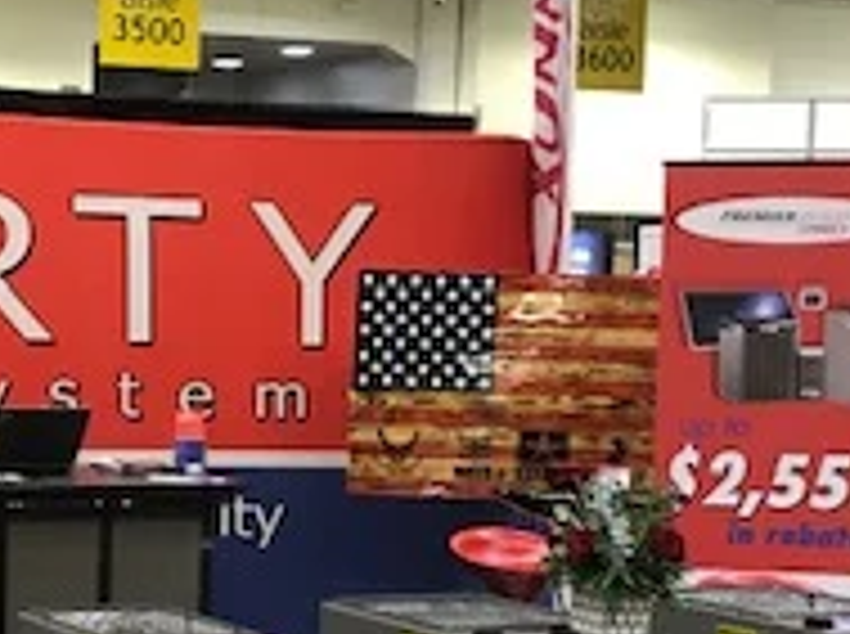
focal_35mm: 95
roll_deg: -0.7
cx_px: 54
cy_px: 472
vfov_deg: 15.4
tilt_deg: -5.2
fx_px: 2328
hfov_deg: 20.2
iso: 32
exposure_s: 1/30
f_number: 1.8
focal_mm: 3.99
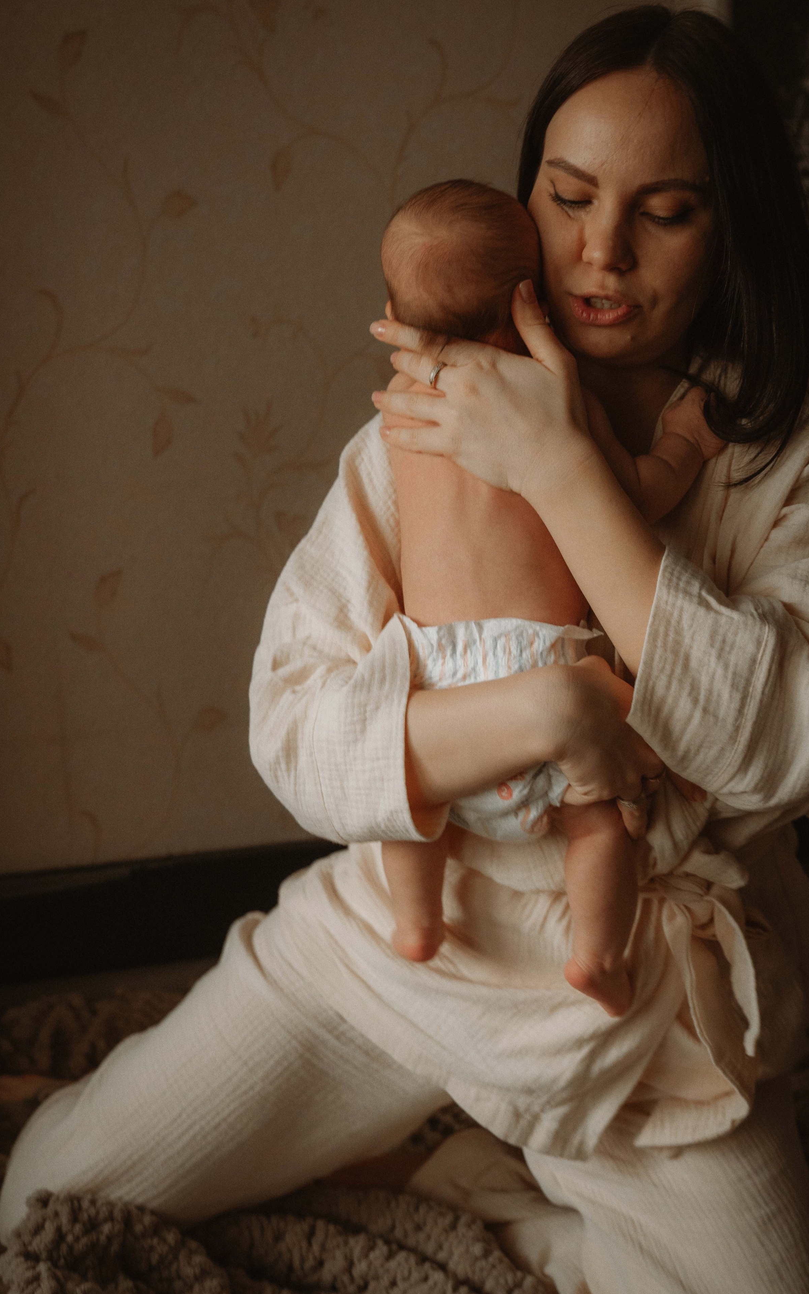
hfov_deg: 29.9
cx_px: 394
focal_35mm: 43
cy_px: 649
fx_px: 1517
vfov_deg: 46.2
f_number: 3.2
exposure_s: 1/200
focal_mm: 28
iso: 1250
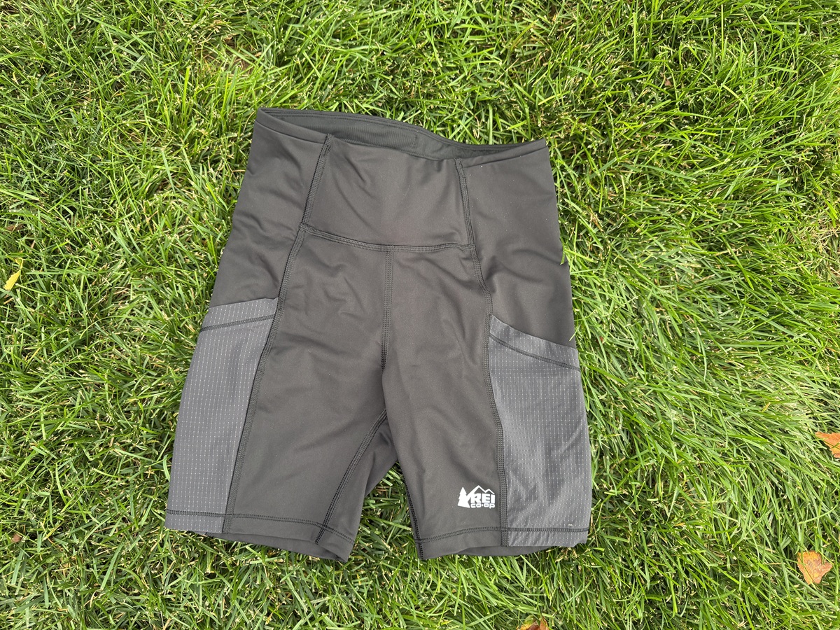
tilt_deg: -87.1
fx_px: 582
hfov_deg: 71.6
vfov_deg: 56.8
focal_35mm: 24
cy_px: 315
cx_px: 420
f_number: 1.78
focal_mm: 6.76
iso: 200
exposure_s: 1/91
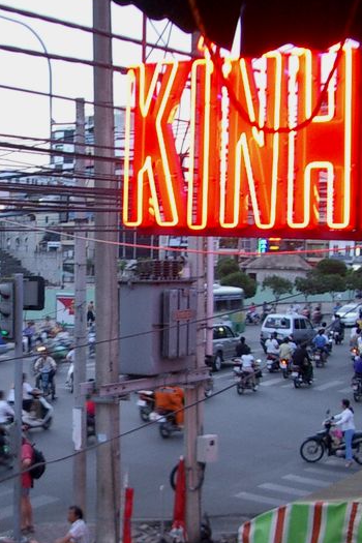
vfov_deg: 28.1
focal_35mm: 71
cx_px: 14
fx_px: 1071
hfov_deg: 18.8
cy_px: 389
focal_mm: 5.8
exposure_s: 1/20
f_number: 2.6
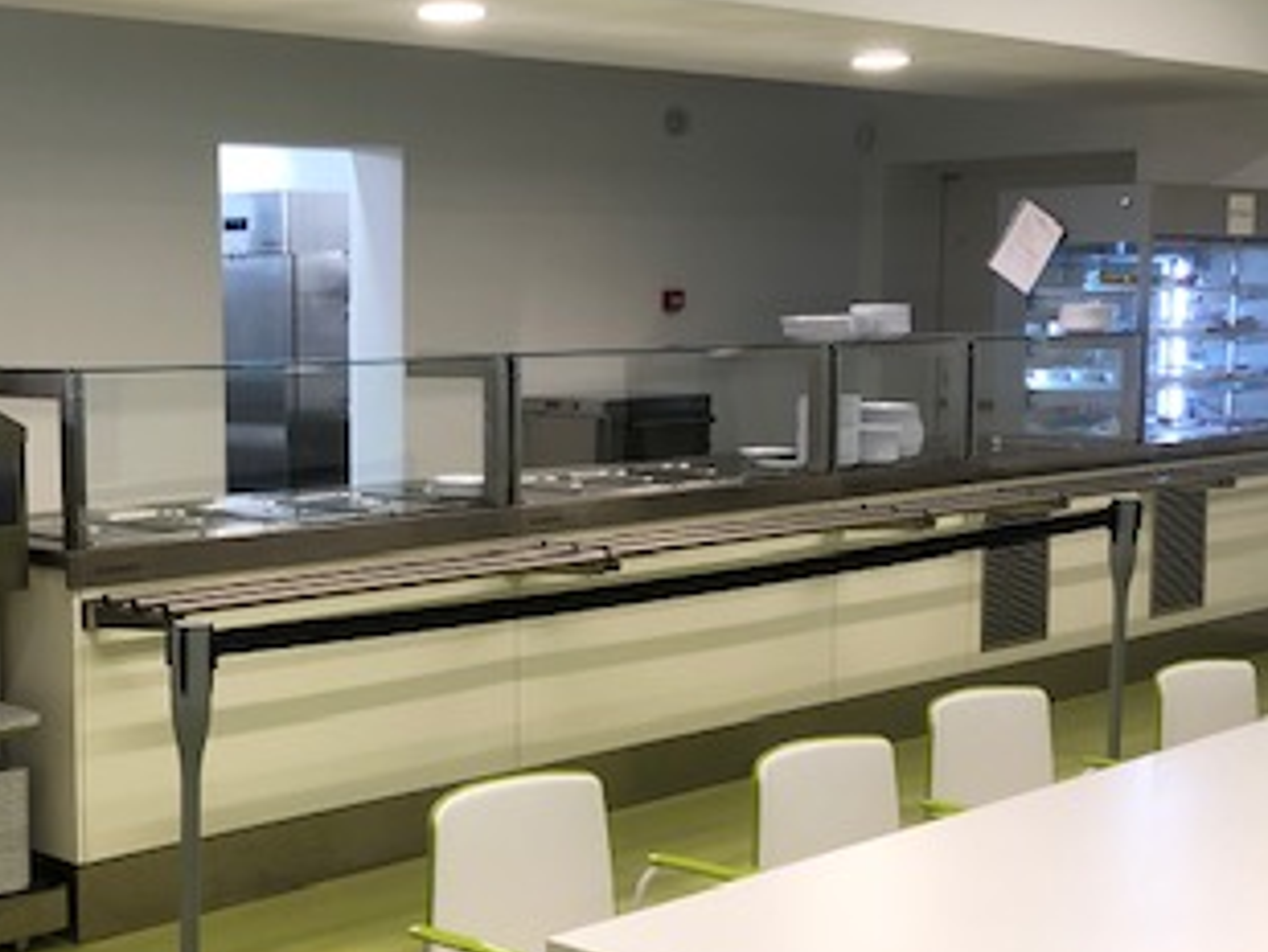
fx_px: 2125
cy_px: 554
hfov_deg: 32.5
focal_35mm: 58
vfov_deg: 25.2
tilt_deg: -6.8
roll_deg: +0.6
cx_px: 291
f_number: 1.8
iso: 32
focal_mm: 3.99
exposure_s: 1/33
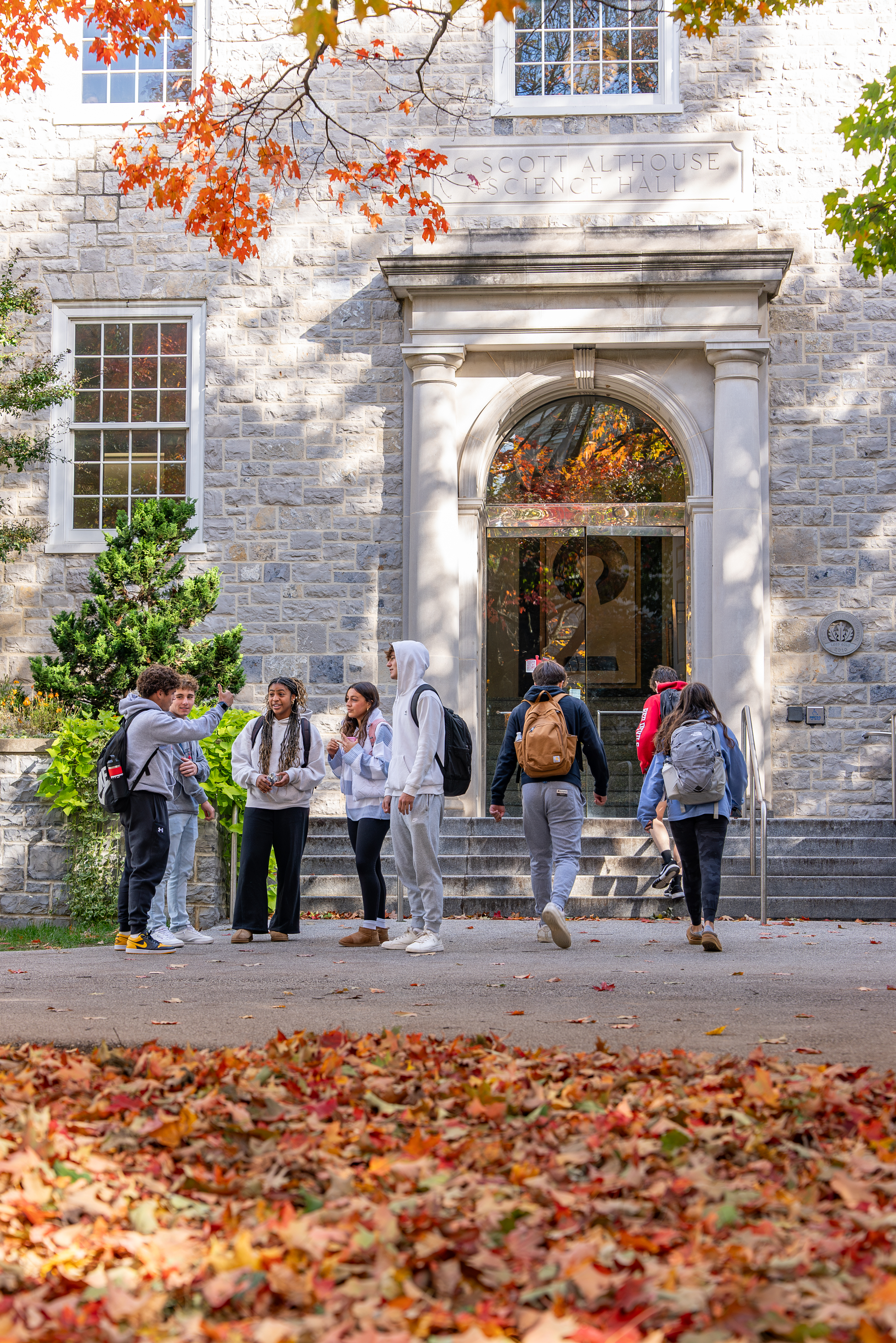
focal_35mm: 65
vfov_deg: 30.9
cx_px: 448
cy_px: 672
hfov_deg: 20.9
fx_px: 2424
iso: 250
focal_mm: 65
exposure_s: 1/160
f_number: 5
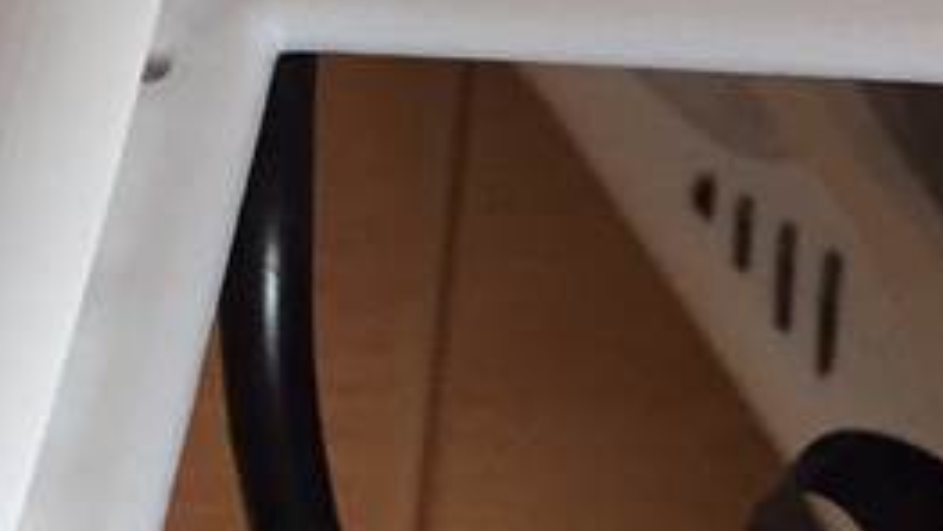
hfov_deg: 12.2
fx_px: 3851
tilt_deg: -65.3
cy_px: 617
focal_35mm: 154
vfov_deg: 7.8
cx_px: 1943
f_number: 2.2
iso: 125
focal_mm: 4.15
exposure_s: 1/33
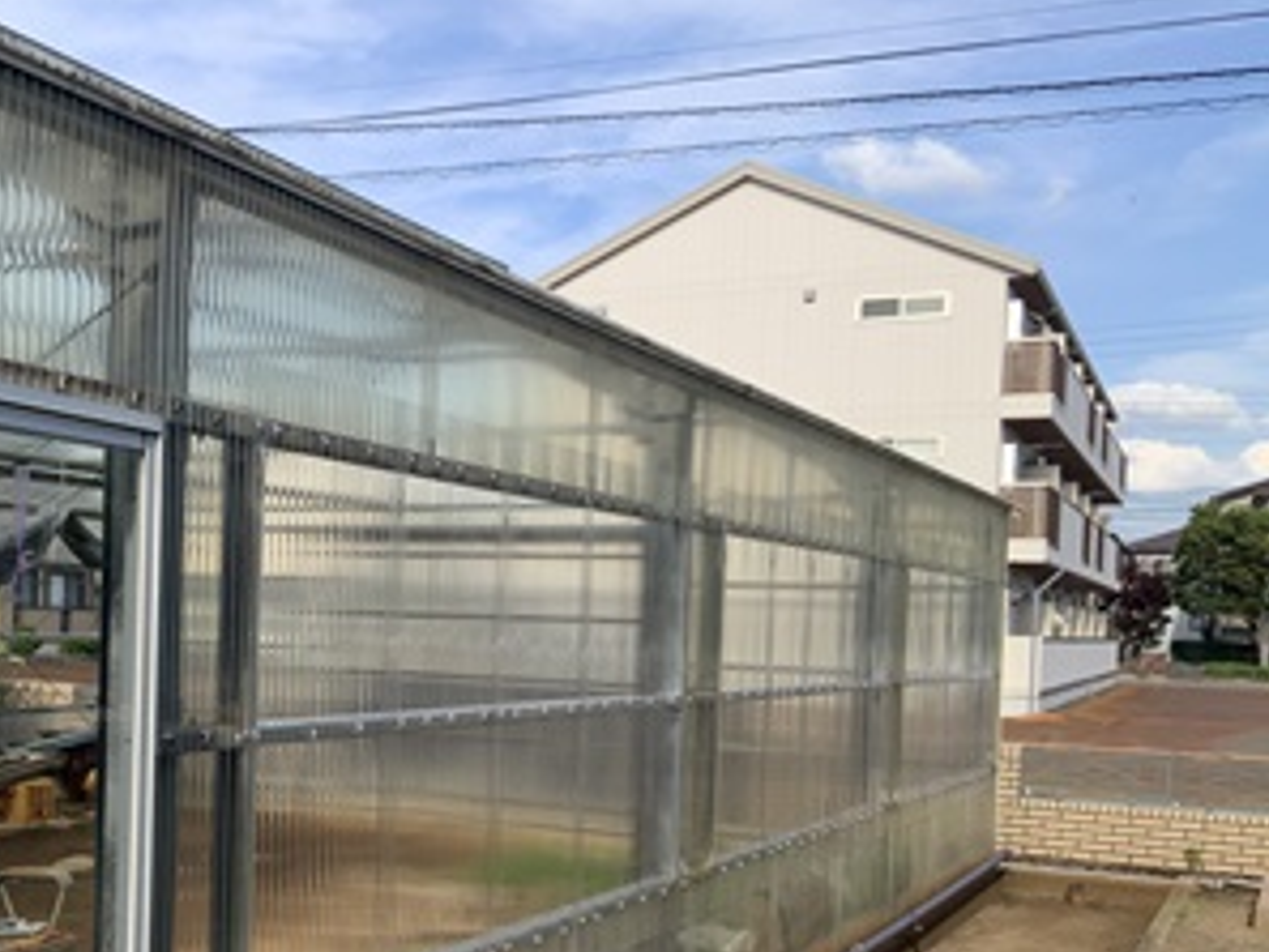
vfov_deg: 32.5
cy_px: 666
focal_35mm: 44
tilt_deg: -3.4
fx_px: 1614
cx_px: 320
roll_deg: -1.4
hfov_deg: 41.7
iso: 16
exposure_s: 1/1055
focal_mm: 3
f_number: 1.8
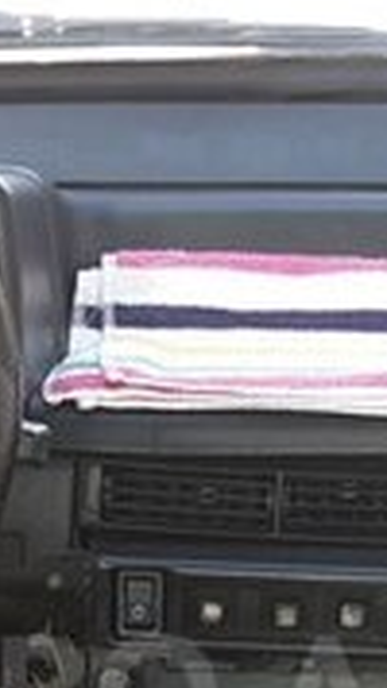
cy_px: 694
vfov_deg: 19.1
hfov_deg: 11.1
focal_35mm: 109
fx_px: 1990
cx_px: 81
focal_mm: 3.71
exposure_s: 1/100
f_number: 1.7
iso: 40
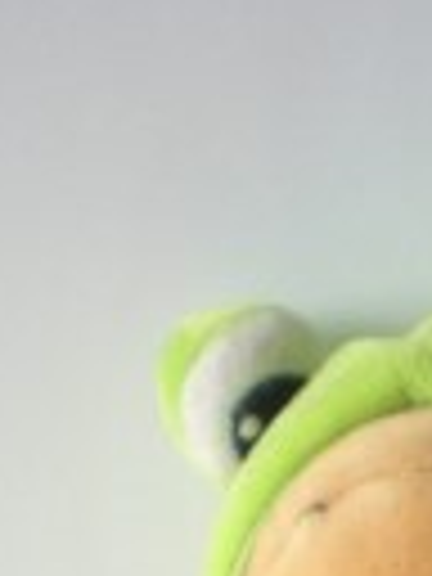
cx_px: 558
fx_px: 2563
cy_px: 1048
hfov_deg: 9.5
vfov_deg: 11.8
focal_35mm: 154
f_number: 3.1
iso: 173
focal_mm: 6.3
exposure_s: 1/59.8
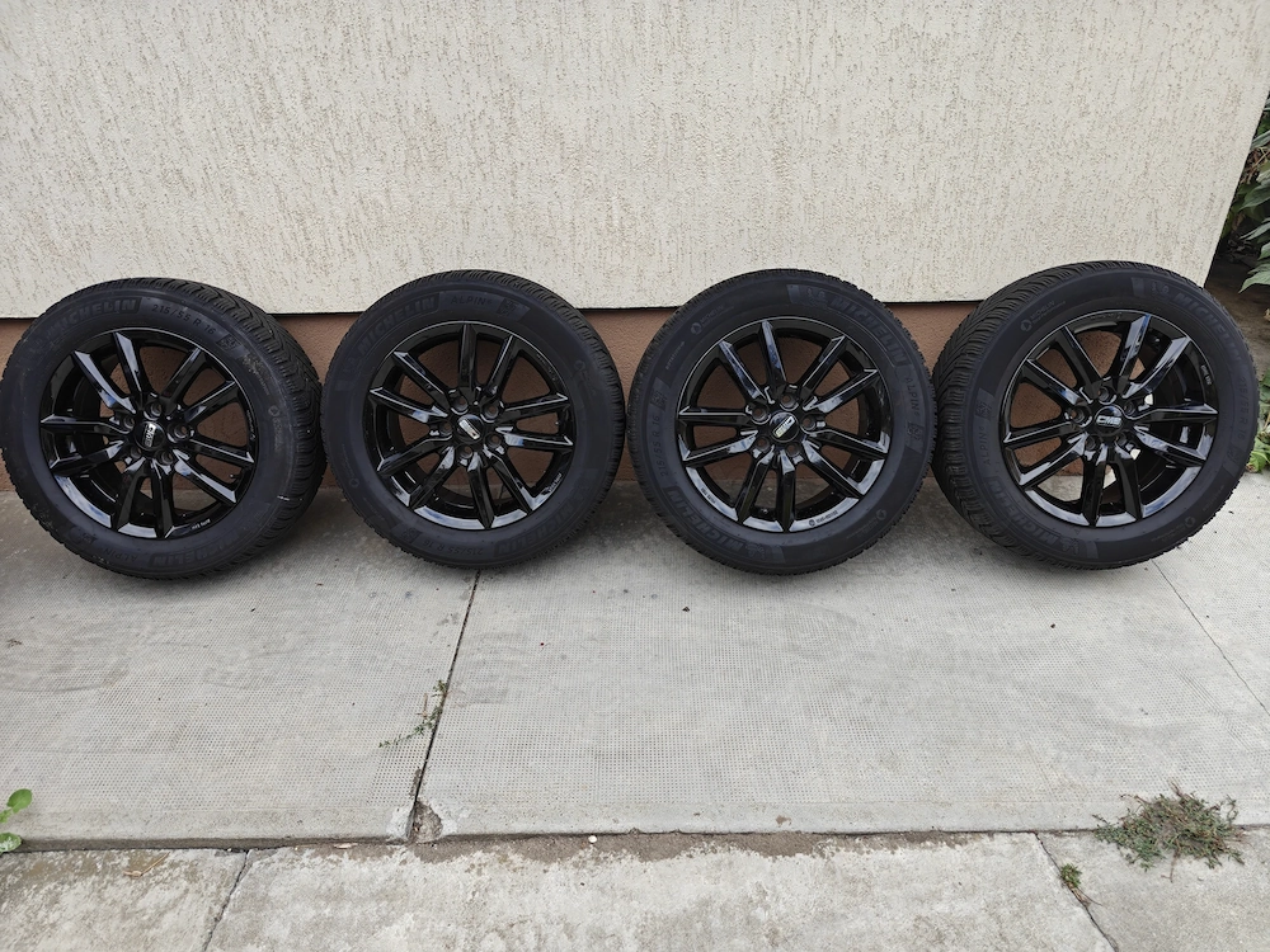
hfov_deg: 73.9
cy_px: 476
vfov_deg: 58.9
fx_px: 844
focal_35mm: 23
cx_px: 635
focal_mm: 6.06
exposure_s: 1/300
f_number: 1.6
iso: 125
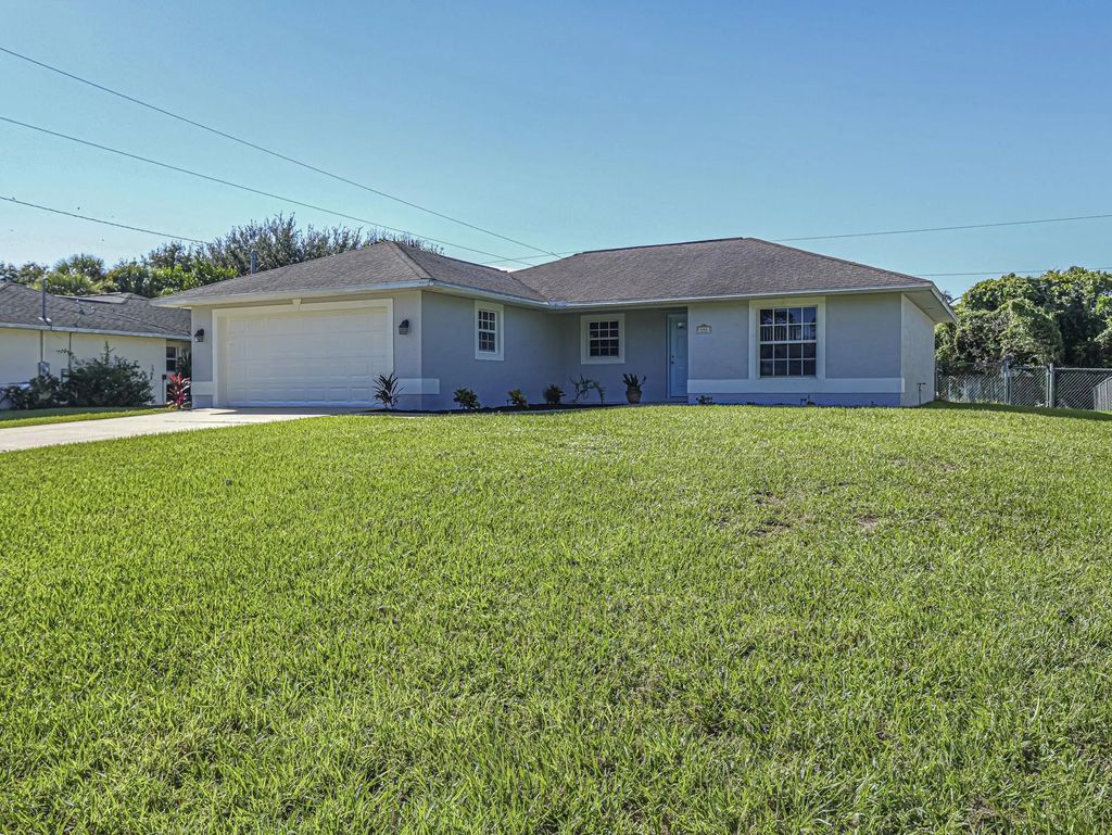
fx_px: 900
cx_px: 556
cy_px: 418
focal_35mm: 28
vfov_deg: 49.8
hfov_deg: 63.4
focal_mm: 14
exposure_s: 1/160
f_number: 4.5
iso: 100
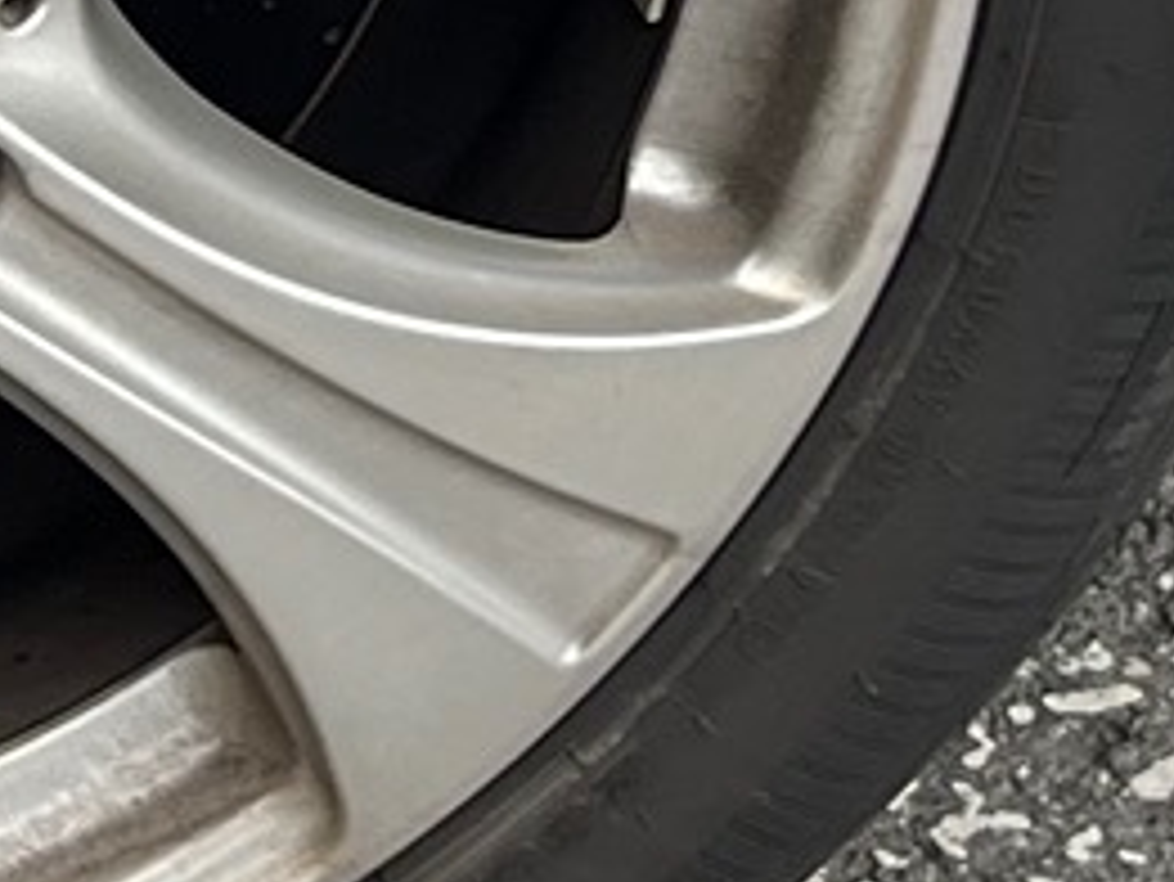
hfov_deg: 9.8
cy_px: -788
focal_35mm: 201
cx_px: 373
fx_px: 6820
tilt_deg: -33.6
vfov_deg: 7.2
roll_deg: +4.9
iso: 100
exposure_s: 1/121
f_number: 1.5
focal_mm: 5.7
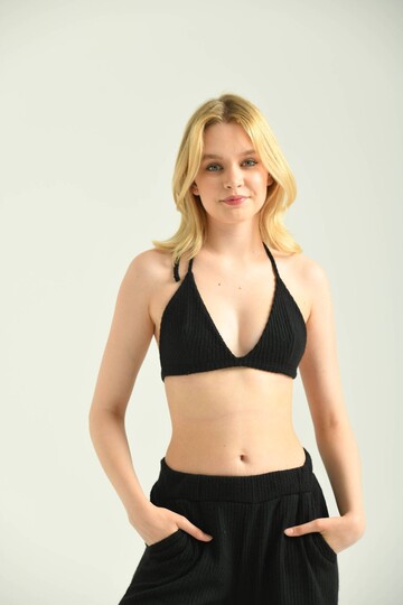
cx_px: 202
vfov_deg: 17.1
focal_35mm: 120
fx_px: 2015
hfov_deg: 11.4
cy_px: 302
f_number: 5.6
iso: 125
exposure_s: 1/160
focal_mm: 120
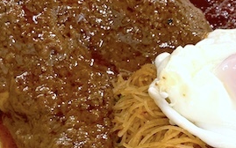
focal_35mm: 77
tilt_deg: -46.7
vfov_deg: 16.9
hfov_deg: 25.7
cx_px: 227
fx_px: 495
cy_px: 87
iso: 400
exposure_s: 1/59
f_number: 1.8
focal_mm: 4.25
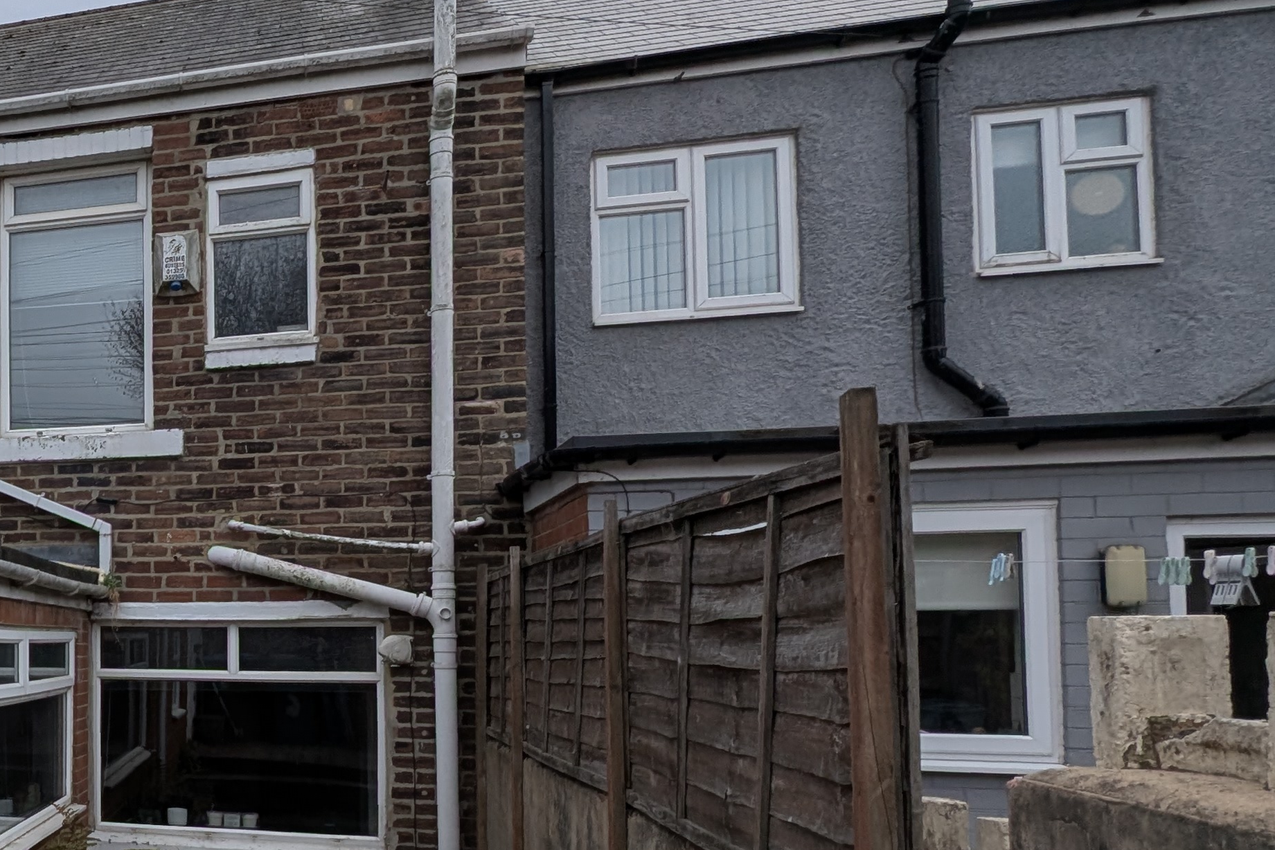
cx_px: -78
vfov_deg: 42.8
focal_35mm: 30
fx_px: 1063
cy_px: 593
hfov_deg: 47.6
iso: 48
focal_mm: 1.95
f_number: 2.2
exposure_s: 1/1168
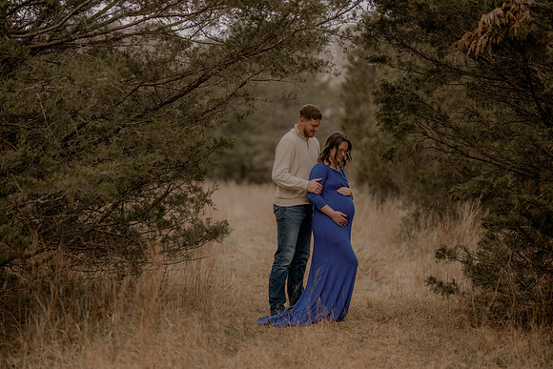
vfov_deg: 16.1
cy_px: 184
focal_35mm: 85
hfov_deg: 23.9
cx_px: 276
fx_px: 1306
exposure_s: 1/1250
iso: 200
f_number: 1.4
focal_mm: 85
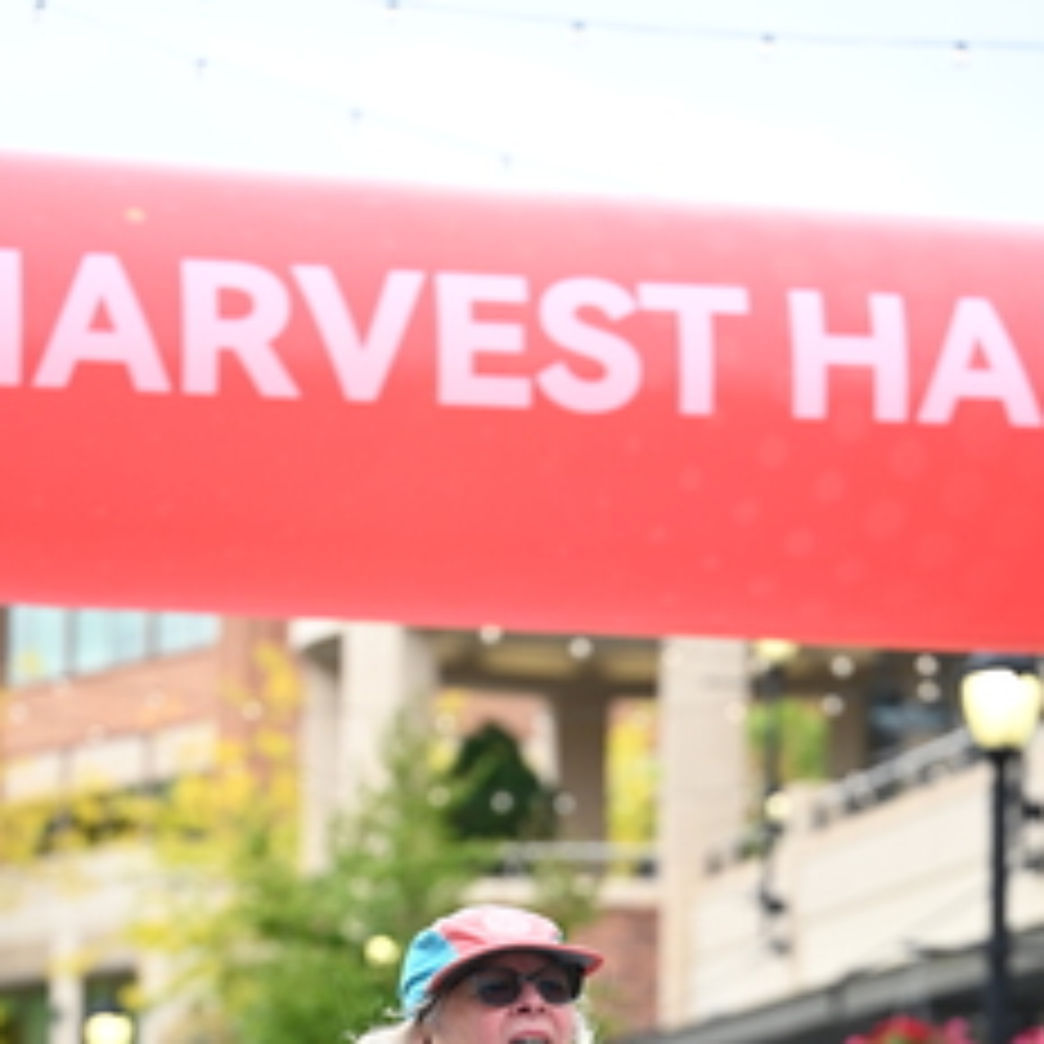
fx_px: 5016
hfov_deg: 11.9
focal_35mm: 147
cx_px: 700
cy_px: 1220
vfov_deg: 11.7
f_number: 2.8
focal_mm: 73
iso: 640
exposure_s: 1/1250
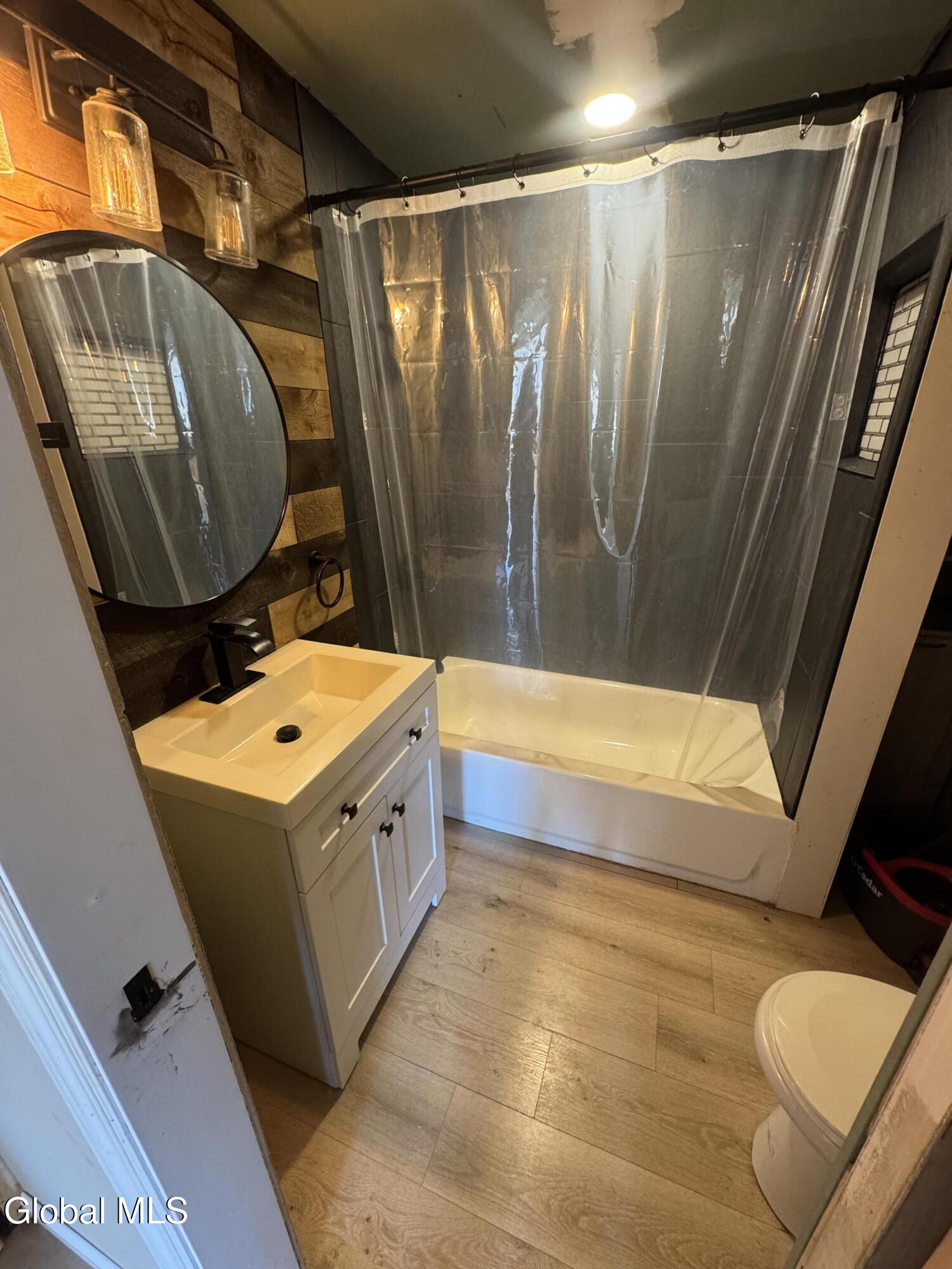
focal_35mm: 14
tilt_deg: -21.3
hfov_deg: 85.7
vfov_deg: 102.1
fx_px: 513
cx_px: 476
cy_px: 634
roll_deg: +0.8
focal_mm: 2.22
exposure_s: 1/60
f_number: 2.2
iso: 320
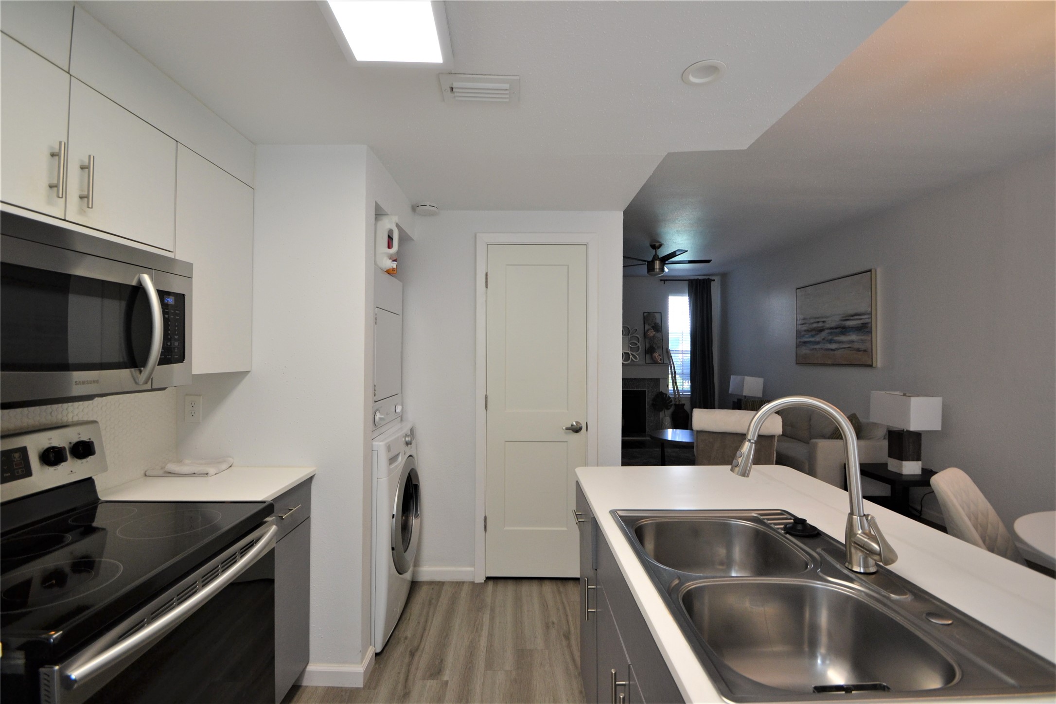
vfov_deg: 77.3
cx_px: 528
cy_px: 352
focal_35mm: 15
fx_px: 440
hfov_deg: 100.4
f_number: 5
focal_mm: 10
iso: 400
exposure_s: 1/100
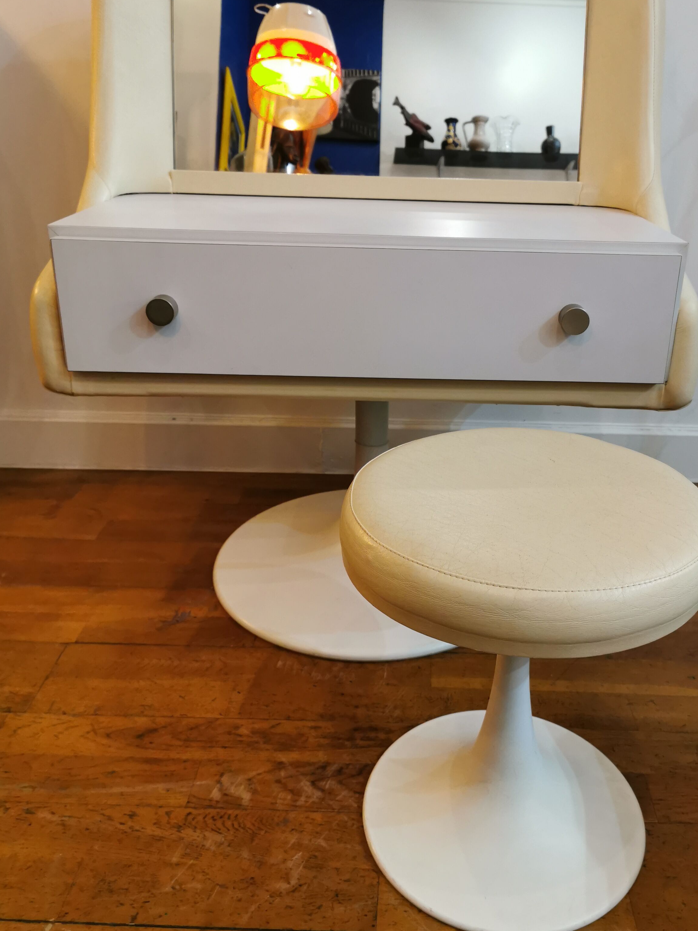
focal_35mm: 32
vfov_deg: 56.7
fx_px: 860
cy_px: 417
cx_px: 409
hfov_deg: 44.0
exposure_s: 1/100
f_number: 1.6
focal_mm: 5.56
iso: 200
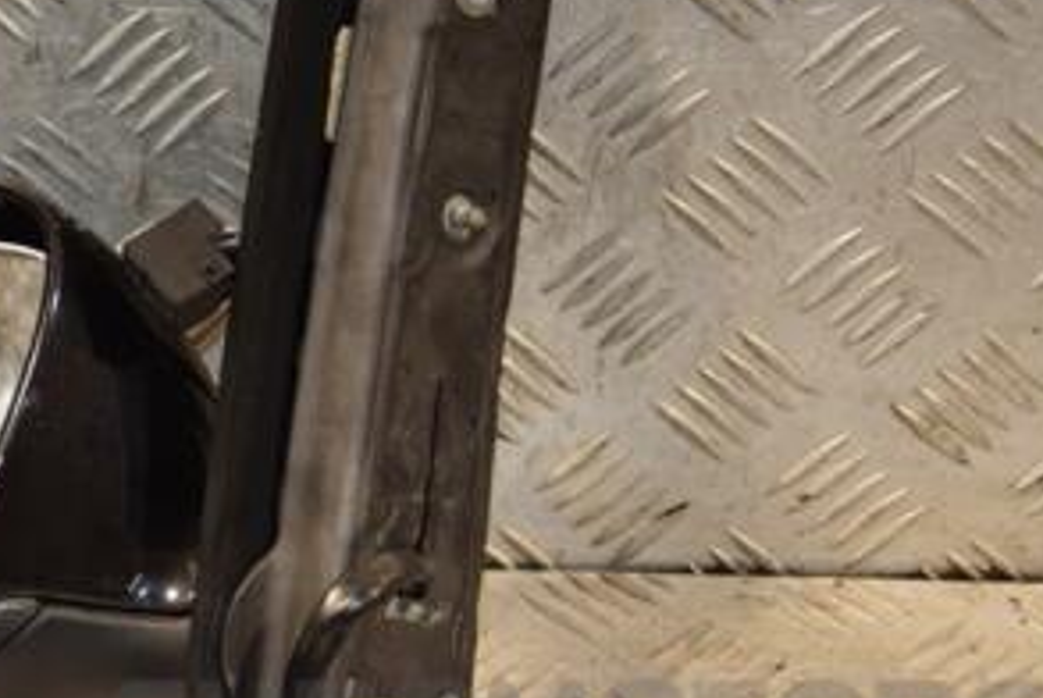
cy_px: 260
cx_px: 50
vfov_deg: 10.0
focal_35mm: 138
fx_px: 4003
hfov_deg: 14.6
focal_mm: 45
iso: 800
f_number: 4.8
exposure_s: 1/200
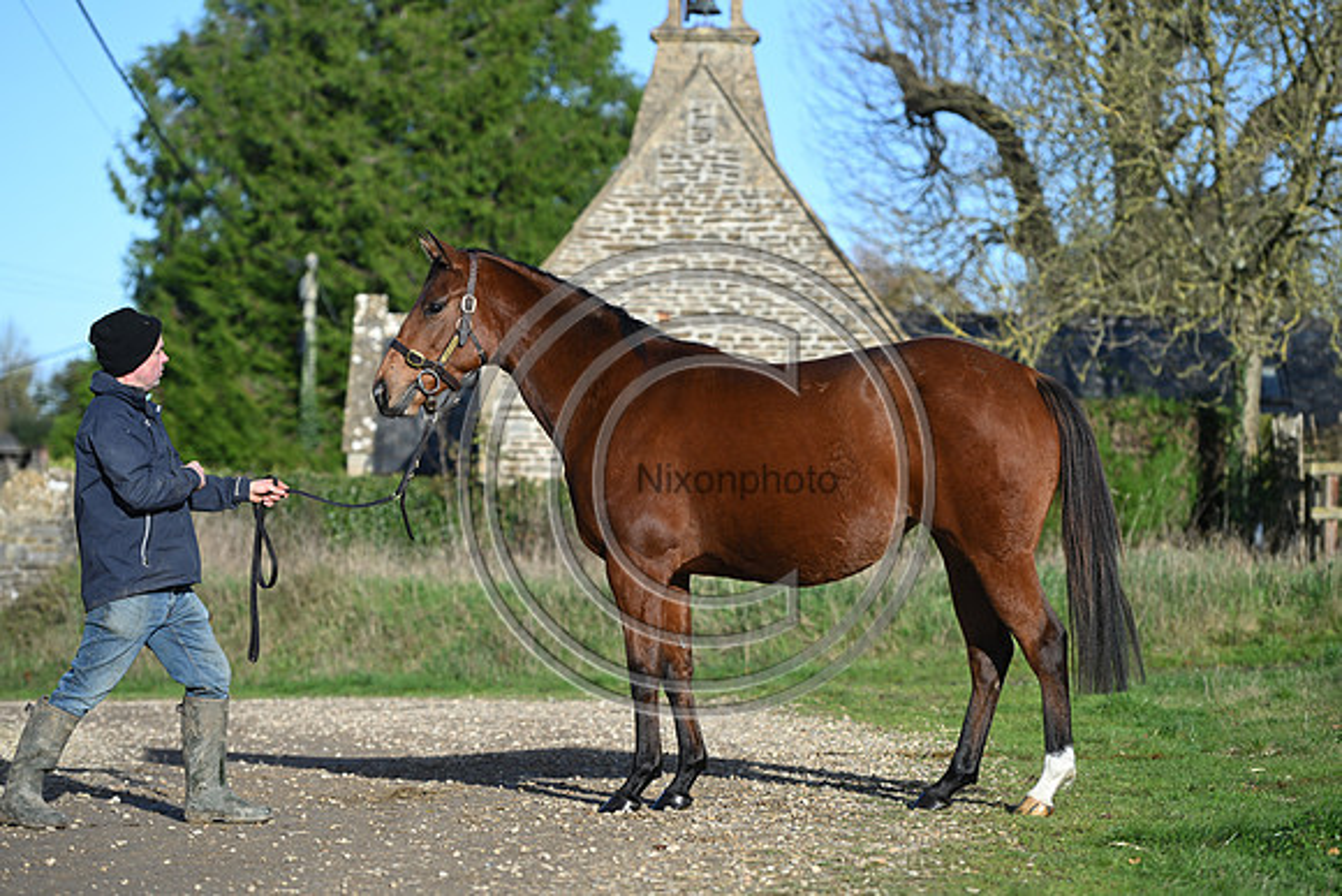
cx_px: 671
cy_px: 448
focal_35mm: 116
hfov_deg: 17.6
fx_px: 4325
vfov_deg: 11.8
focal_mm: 116
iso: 140
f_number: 3.5
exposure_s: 1/1250
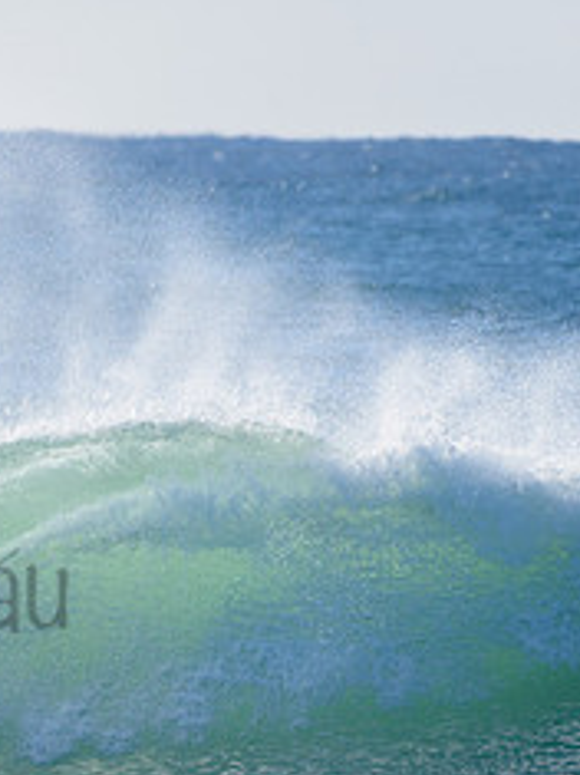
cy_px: 552
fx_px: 27123
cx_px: -268
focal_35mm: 1213
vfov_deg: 1.6
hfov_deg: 1.2
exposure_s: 1/2000
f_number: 5.6
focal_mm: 500
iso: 200
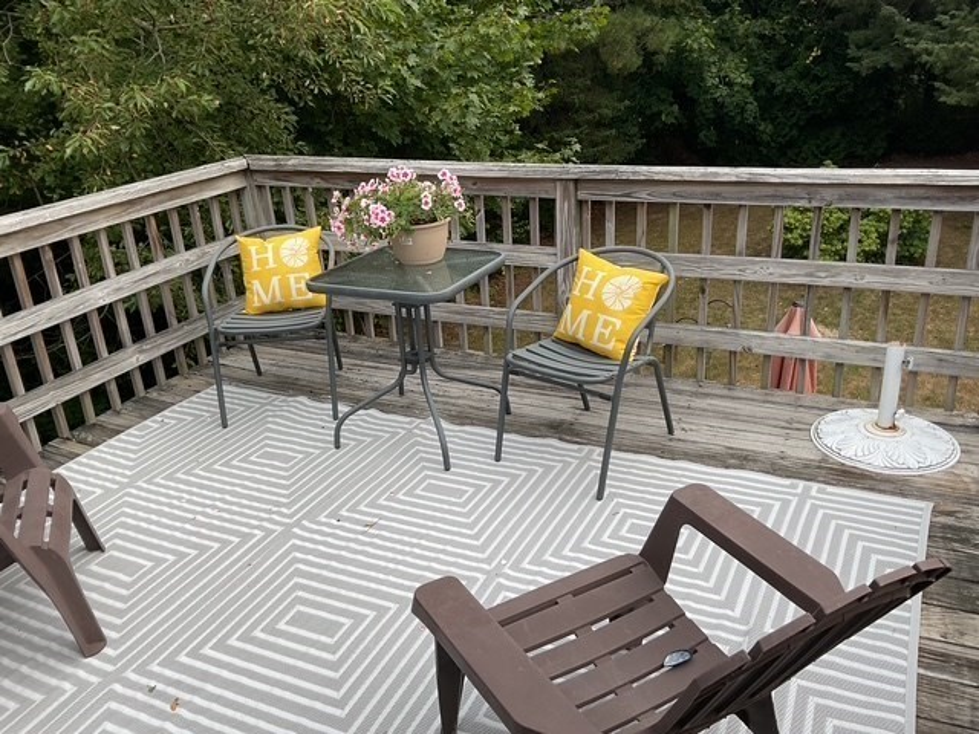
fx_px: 820
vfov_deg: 48.2
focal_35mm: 29
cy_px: 367
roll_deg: +2.9
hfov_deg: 61.7
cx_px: 490
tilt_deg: -23.1
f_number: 1.8
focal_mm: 3
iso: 16
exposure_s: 1/482
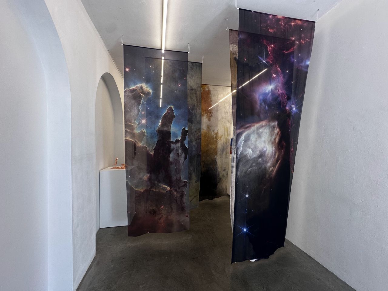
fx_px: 157
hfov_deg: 102.1
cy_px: 146
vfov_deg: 85.7
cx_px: 194
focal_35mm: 14
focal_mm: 2.22
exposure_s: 1/100
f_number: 2.2
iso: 100
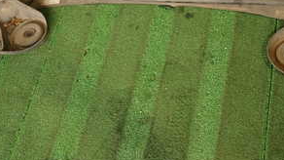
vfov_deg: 20.8
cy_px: 3
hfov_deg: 37.0
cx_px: 177
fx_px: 422
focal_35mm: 56
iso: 200
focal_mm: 4.5
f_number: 2
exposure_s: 1/40
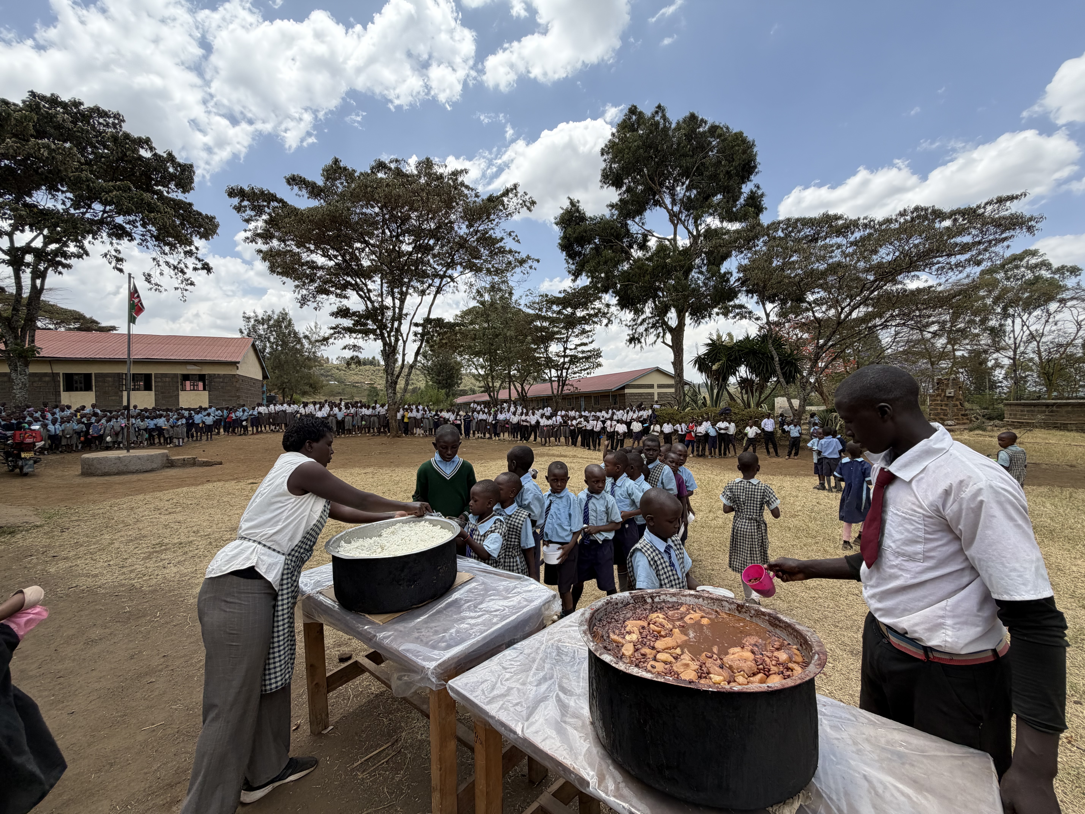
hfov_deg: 102.1
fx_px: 439
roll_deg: +1.4
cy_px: 407
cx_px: 542
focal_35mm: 14
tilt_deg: -0.9
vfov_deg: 85.7
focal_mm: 2.22
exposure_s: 1/770
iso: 40
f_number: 2.2
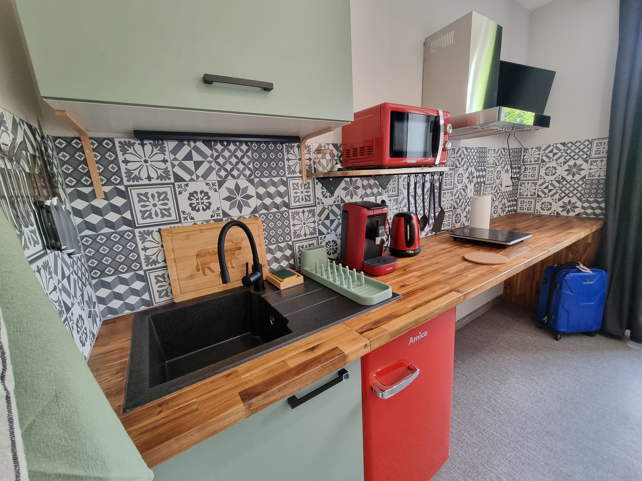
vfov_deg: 89.9
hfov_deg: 106.2
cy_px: 240
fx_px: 241
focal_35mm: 13
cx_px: 321
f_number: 2.2
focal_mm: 2.2
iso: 250
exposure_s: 1/50
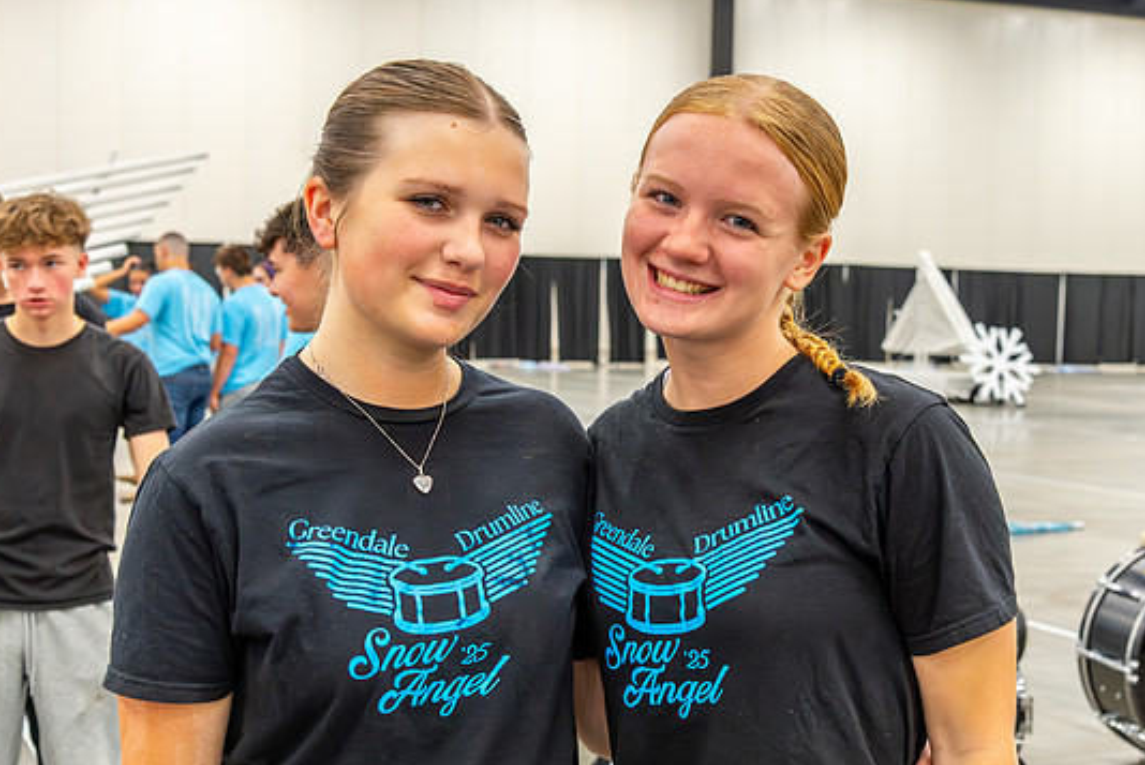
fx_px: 1878
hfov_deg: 33.8
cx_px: 680
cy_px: 410
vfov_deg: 23.0
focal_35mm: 59
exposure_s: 1/200
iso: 4000
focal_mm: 46
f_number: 6.3
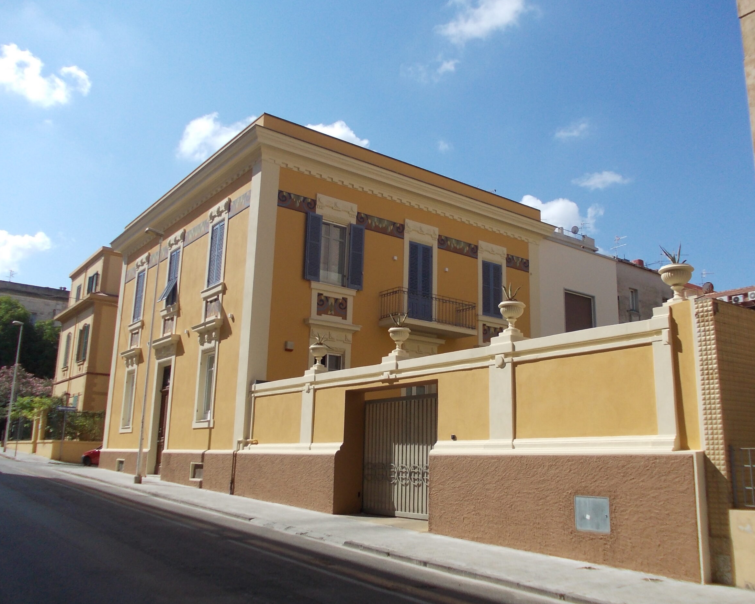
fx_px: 670
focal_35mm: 30
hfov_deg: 58.7
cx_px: 401
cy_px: 309
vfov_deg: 48.5
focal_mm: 4
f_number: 5.4
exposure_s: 1/400
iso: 80
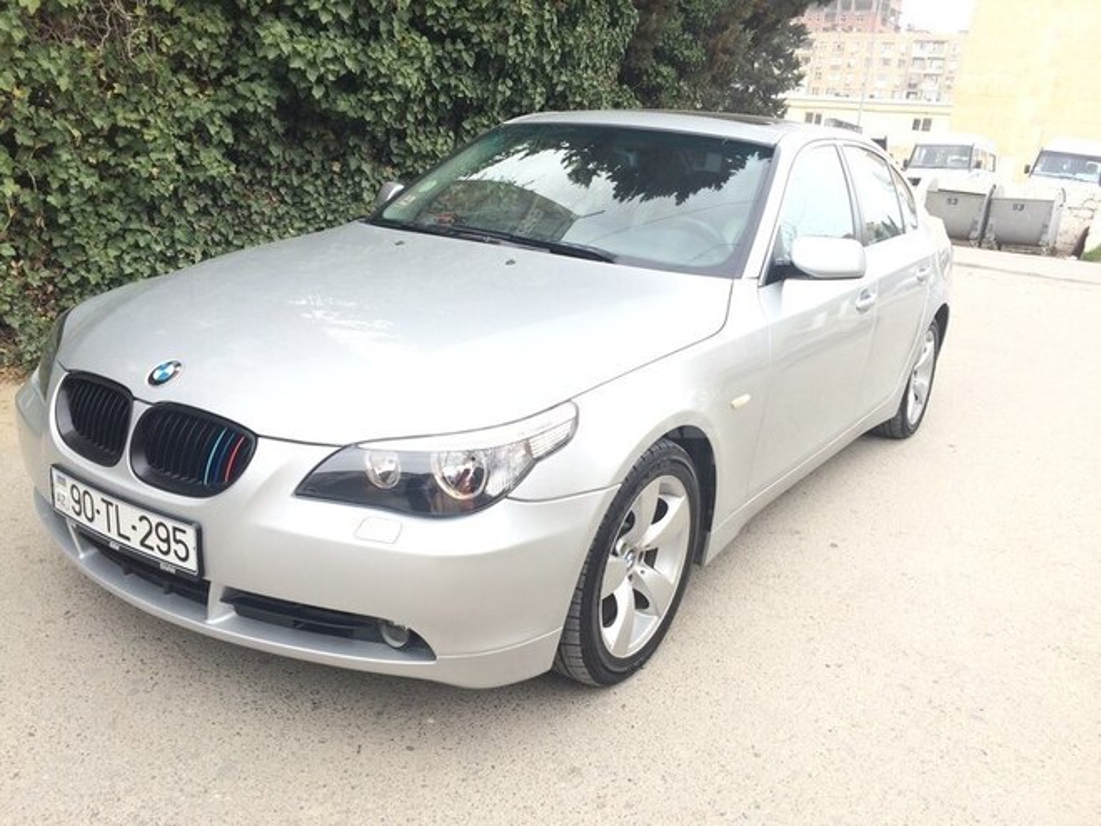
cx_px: 550
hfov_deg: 61.7
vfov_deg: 48.2
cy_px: 413
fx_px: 922
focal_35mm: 29
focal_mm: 4.15
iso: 32
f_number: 2.2
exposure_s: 1/570
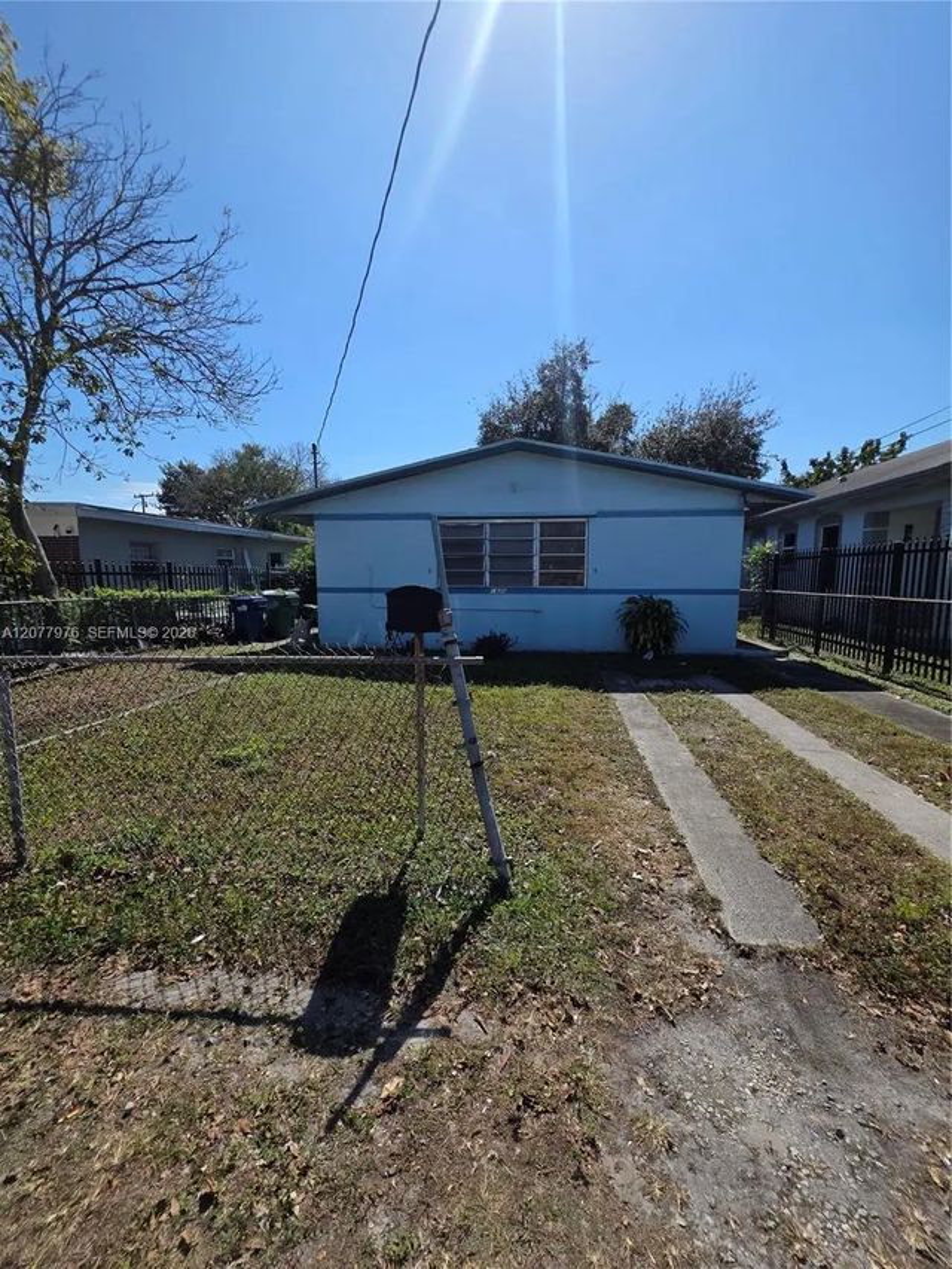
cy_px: 634
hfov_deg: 89.9
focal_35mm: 13
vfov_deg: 106.2
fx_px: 477
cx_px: 476
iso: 40
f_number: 1.9
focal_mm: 2.2
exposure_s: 1/3001
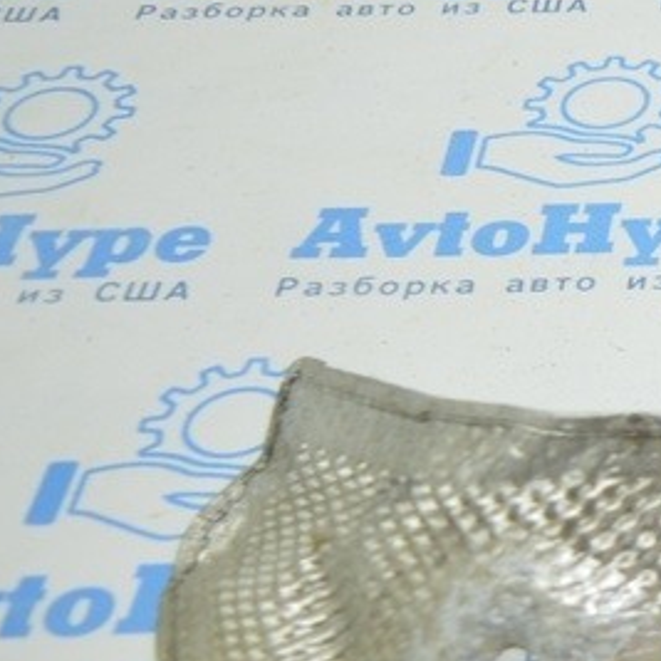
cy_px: 457
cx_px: 1248
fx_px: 2217
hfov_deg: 14.5
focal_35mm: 103
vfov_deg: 16.9
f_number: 3.8
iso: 400
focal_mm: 21
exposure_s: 1/60
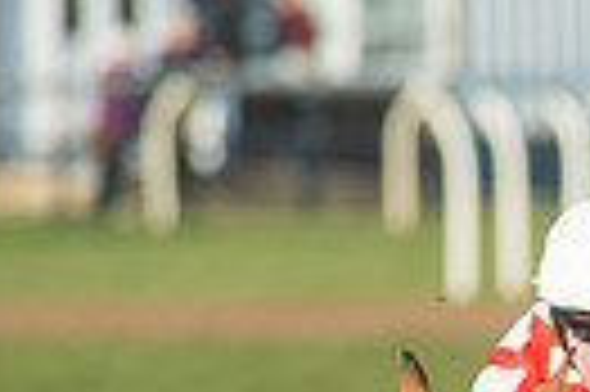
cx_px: 1131
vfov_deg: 0.8
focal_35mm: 1643
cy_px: 656
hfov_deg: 1.3
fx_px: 26893
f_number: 7.1
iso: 400
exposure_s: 1/2500
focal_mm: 300
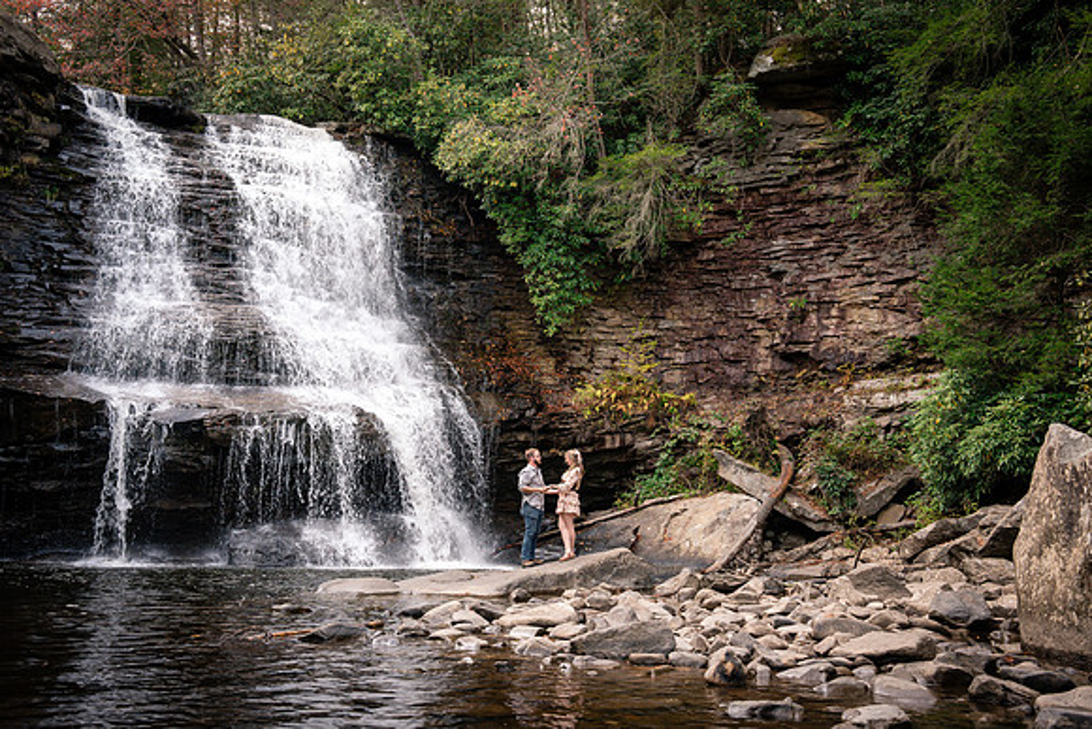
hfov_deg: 49.5
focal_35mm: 39
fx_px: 1183
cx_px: 546
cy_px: 364
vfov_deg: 34.2
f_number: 8
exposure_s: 1/125
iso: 2000
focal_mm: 39
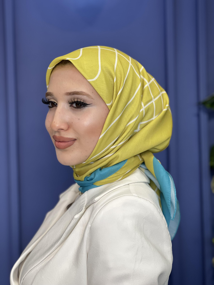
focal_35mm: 77
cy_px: 142
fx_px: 635
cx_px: 107
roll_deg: +1.1
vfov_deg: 25.3
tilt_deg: -1.7
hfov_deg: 19.1
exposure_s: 1/100
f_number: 2.8
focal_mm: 9
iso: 100
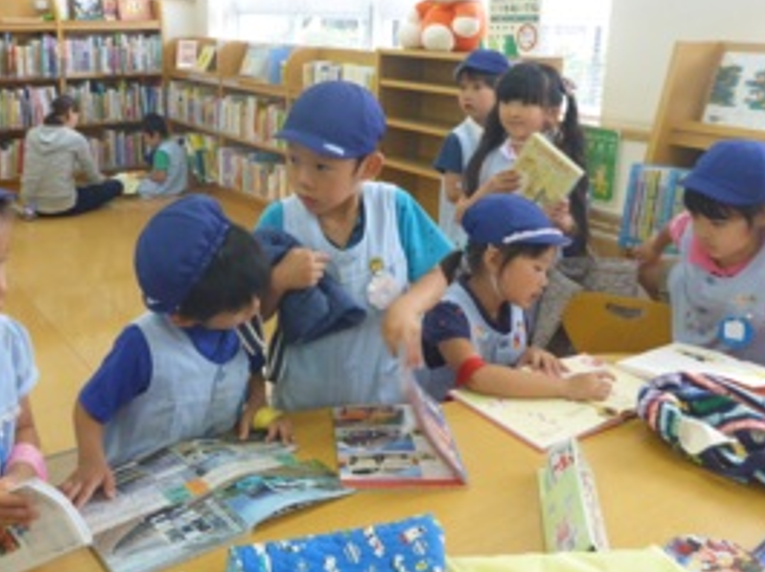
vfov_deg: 38.4
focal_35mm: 37
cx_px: 315
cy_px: 225
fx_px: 817
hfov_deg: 50.0
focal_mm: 4.9
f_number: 3.3
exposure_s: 1/80
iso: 400
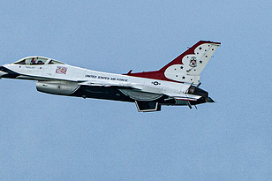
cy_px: 92
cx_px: -14
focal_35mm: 1598
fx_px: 12067
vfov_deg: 0.9
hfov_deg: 1.3
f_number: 10
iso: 800
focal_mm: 400
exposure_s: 1/1600
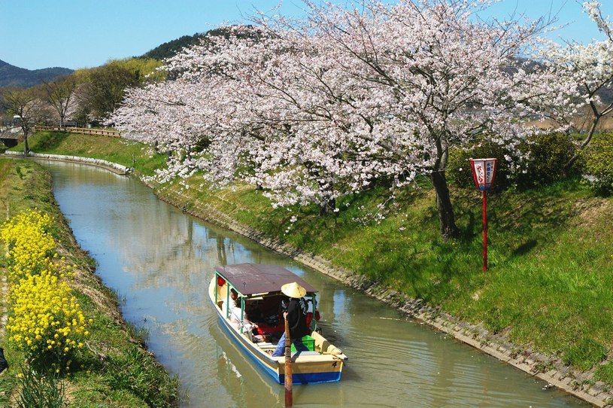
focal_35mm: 57
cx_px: 306
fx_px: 970
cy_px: 204
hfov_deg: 35.1
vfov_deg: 23.7
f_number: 6.7
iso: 200
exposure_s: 1/750
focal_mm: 38
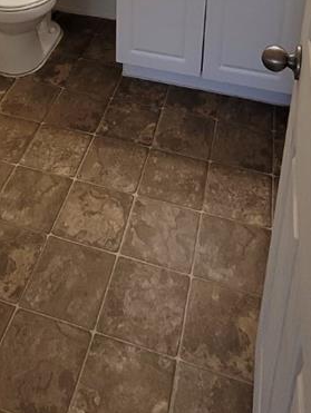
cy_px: -83
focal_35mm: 42
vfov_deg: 35.3
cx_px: 107
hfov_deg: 34.1
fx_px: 502
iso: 160
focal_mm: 1.74
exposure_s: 1/60
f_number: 2.2
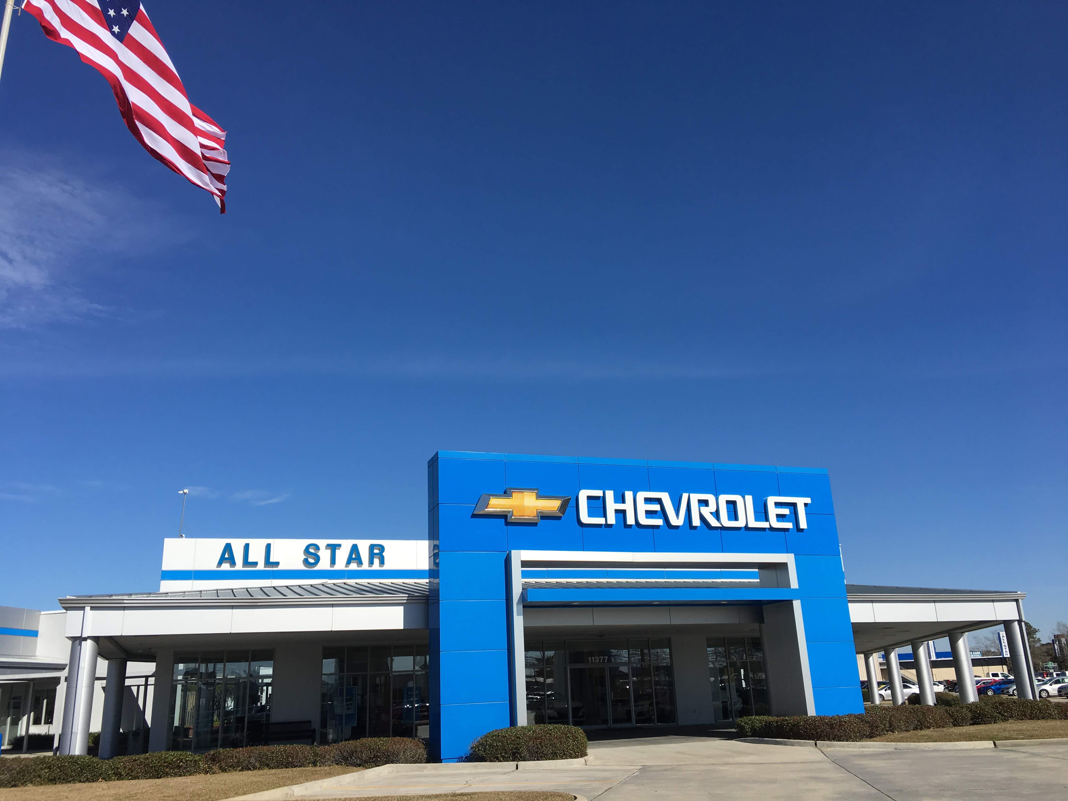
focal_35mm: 29
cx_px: 534
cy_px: 400
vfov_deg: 48.2
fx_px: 895
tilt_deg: +18.2
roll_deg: +3.2
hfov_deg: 61.7
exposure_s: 1/2404
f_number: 2.2
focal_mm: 4.15
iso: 25
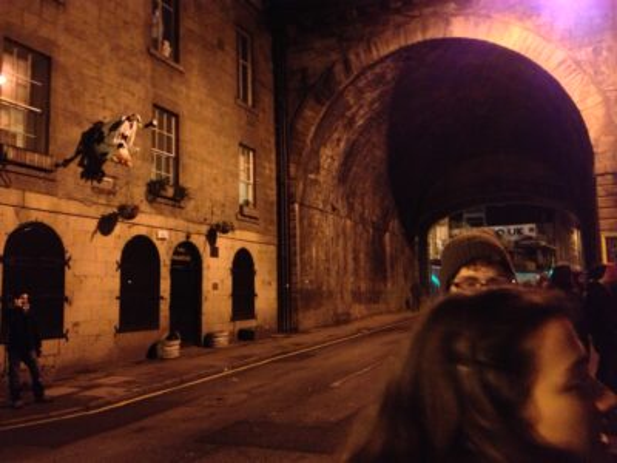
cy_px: 232
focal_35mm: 35
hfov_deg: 52.6
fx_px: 624
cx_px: 308
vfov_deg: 40.7
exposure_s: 1/15
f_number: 2.4
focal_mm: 4.28
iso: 800
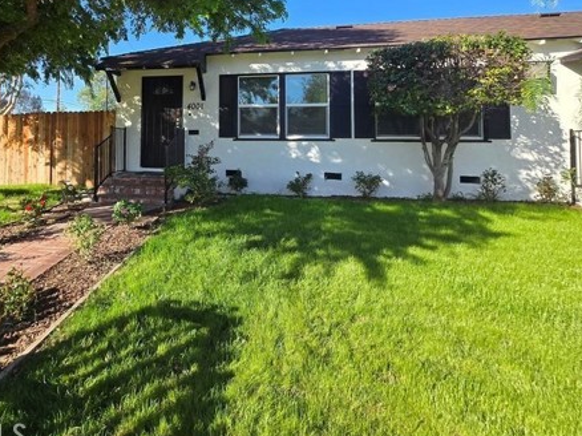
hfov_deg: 81.9
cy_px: 136
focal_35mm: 19
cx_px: 195
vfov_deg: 66.2
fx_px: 319
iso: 50
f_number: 2.2
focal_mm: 2.2
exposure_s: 1/890
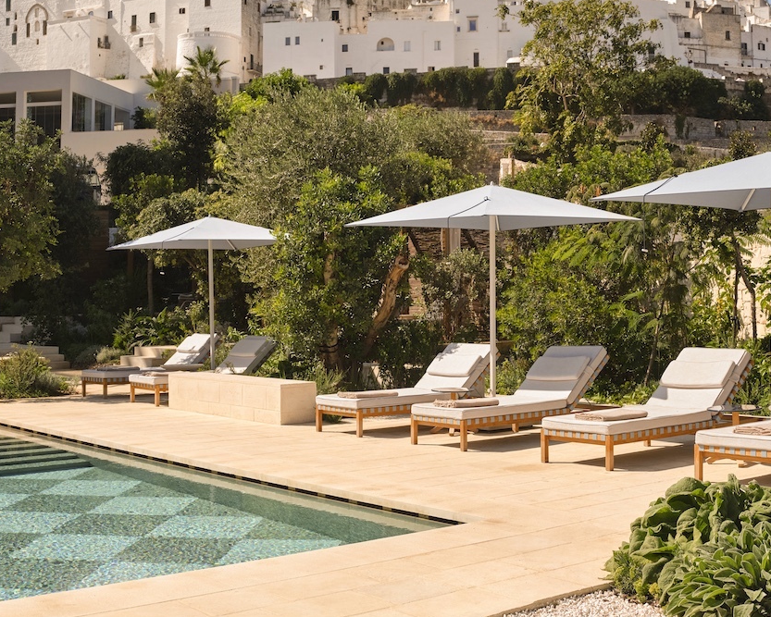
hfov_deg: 35.9
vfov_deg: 28.9
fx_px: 1187
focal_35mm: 52
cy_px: 203
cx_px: 429
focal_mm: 46.9
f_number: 8
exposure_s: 1/1250
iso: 400
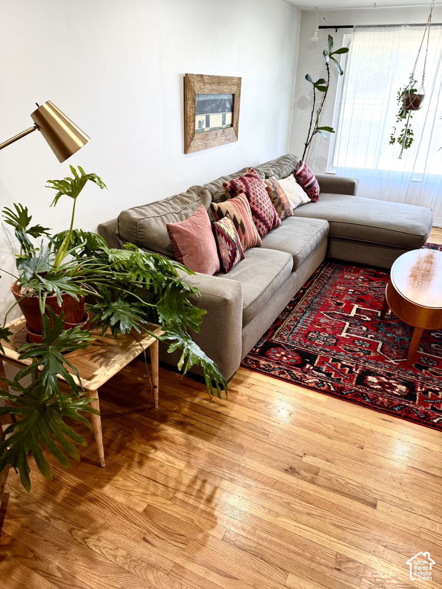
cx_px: 221
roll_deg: +0.1
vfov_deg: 71.6
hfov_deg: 56.8
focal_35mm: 24
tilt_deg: -26.9
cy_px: 294
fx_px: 409
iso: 125
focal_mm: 6.76
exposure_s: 1/60
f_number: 1.78
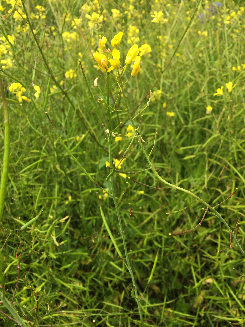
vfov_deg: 61.7
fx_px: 274
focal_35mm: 29
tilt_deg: -35.4
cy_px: 164
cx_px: 122
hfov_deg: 48.2
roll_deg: +0.3
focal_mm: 4.15
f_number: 2.2
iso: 32
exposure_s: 1/554
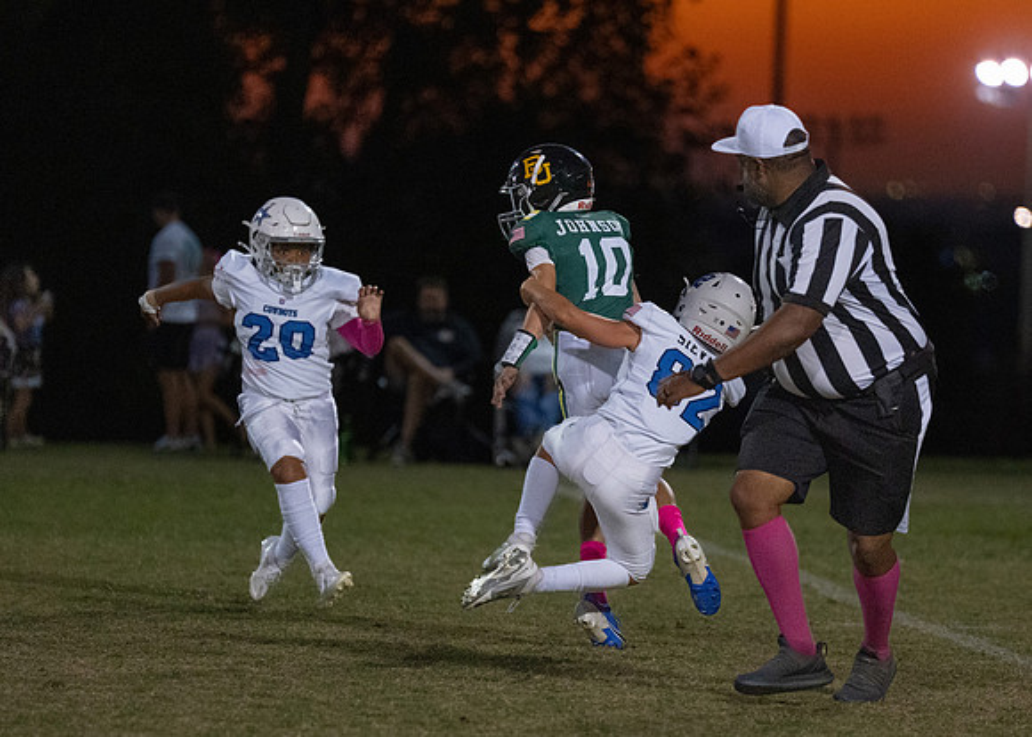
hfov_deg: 6.6
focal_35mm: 306
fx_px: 8969
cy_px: 465
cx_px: 617
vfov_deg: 4.7
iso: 6400
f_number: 2.8
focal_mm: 200
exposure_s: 1/1000
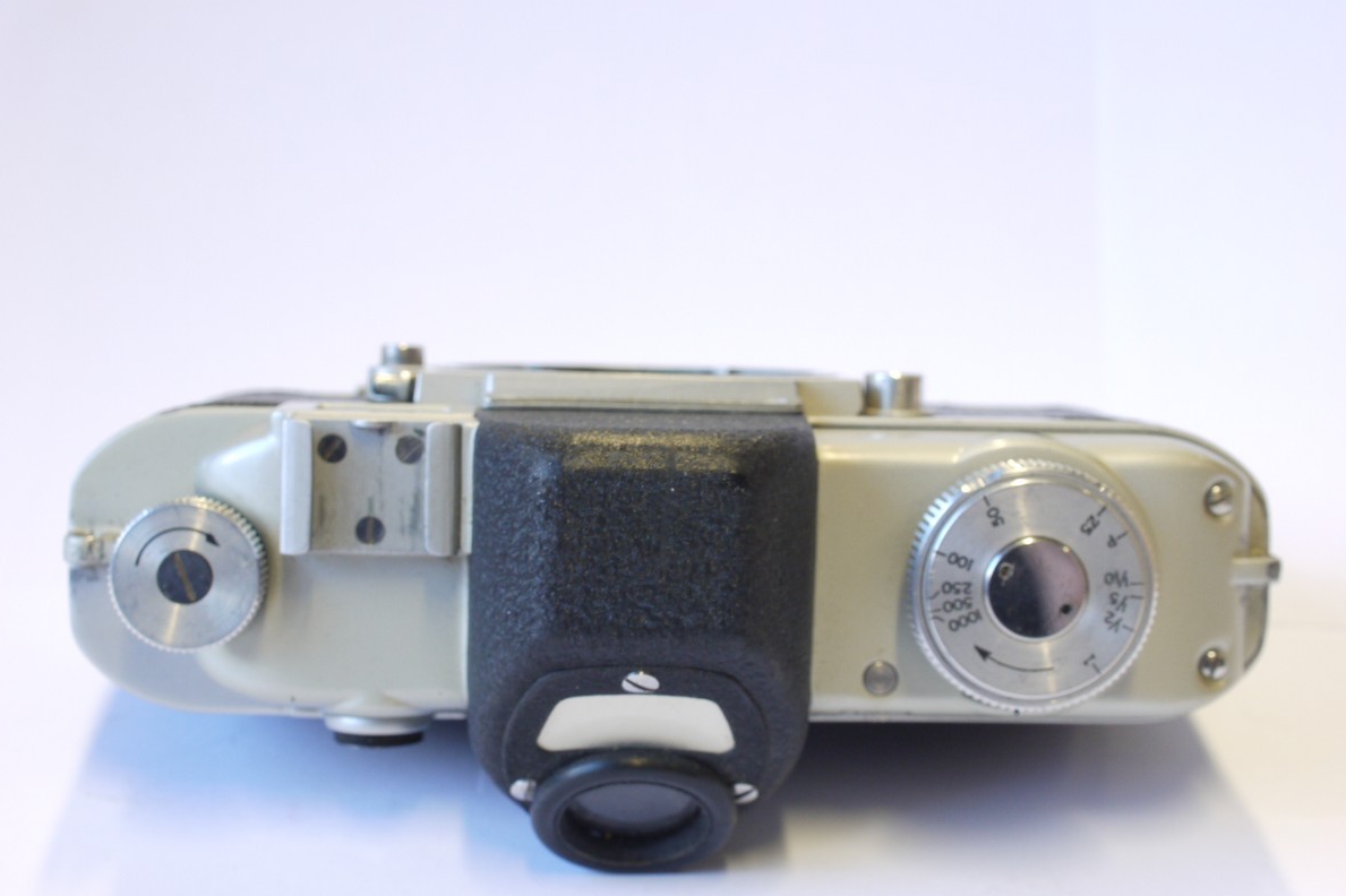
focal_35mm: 63
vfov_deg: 21.6
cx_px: 672
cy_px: 484
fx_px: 2355
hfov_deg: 31.9
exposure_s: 1/15
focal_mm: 30
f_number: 8
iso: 400
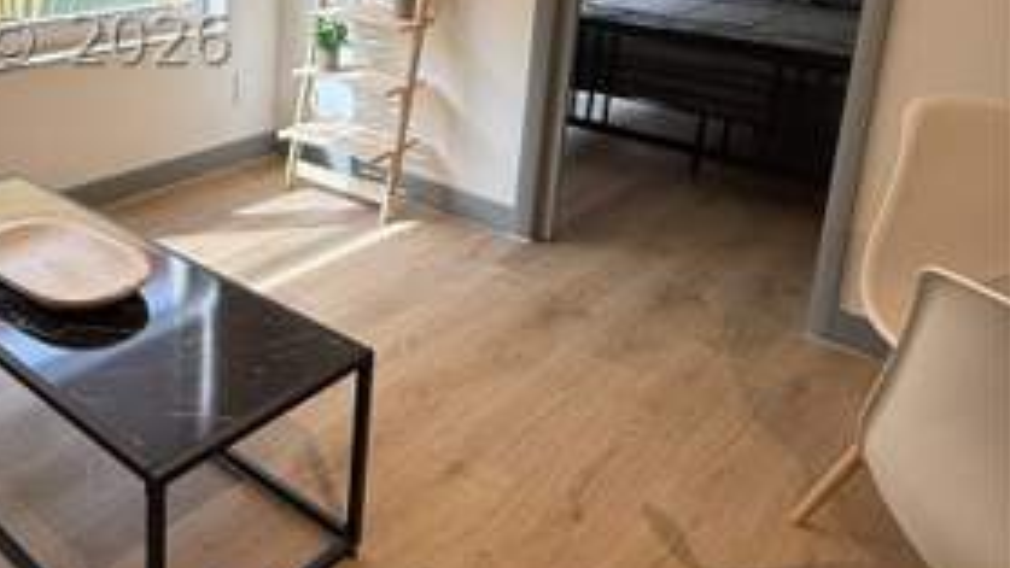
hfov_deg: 51.5
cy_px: 40
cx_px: 145
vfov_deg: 31.8
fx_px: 937
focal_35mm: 35
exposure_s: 1/120
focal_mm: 2.22
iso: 80
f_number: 2.2
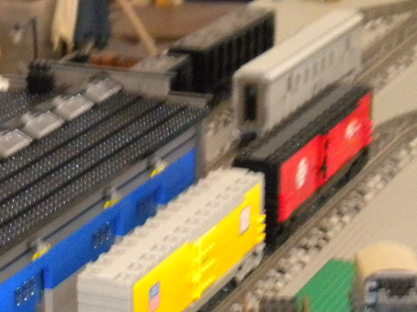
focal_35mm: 129
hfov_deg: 15.2
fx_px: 1554
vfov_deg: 11.4
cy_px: 294
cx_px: 68
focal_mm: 9.3
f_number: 3.9
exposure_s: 1/30
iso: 800
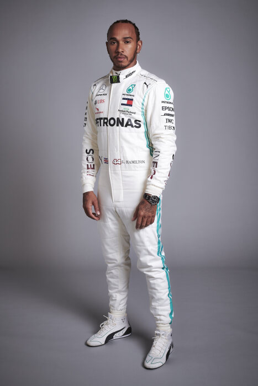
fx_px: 537
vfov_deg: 39.6
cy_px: 193
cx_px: 129
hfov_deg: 27.0
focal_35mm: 50
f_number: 8
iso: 200
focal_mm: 50
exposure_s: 1/200
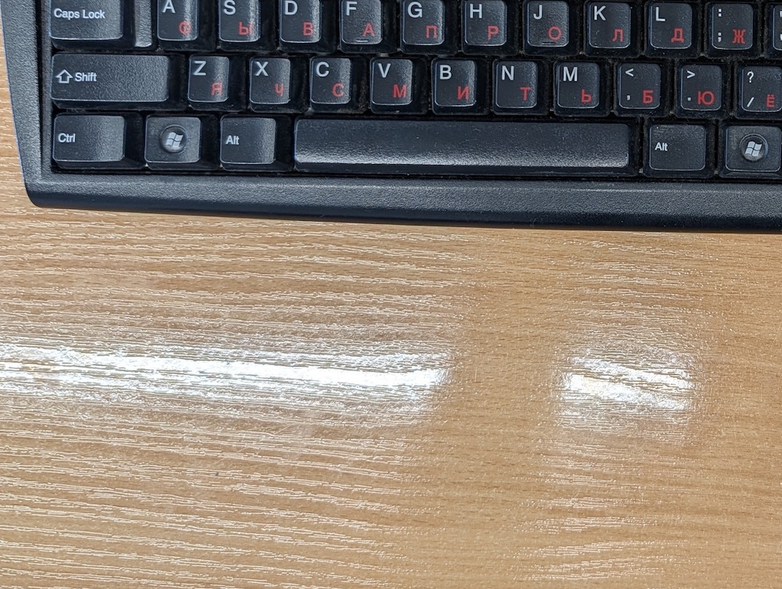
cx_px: 761
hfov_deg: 36.1
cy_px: 99
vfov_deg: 29.5
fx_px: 1086
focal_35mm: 48
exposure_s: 1/75.6
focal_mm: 6.9
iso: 22
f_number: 1.68
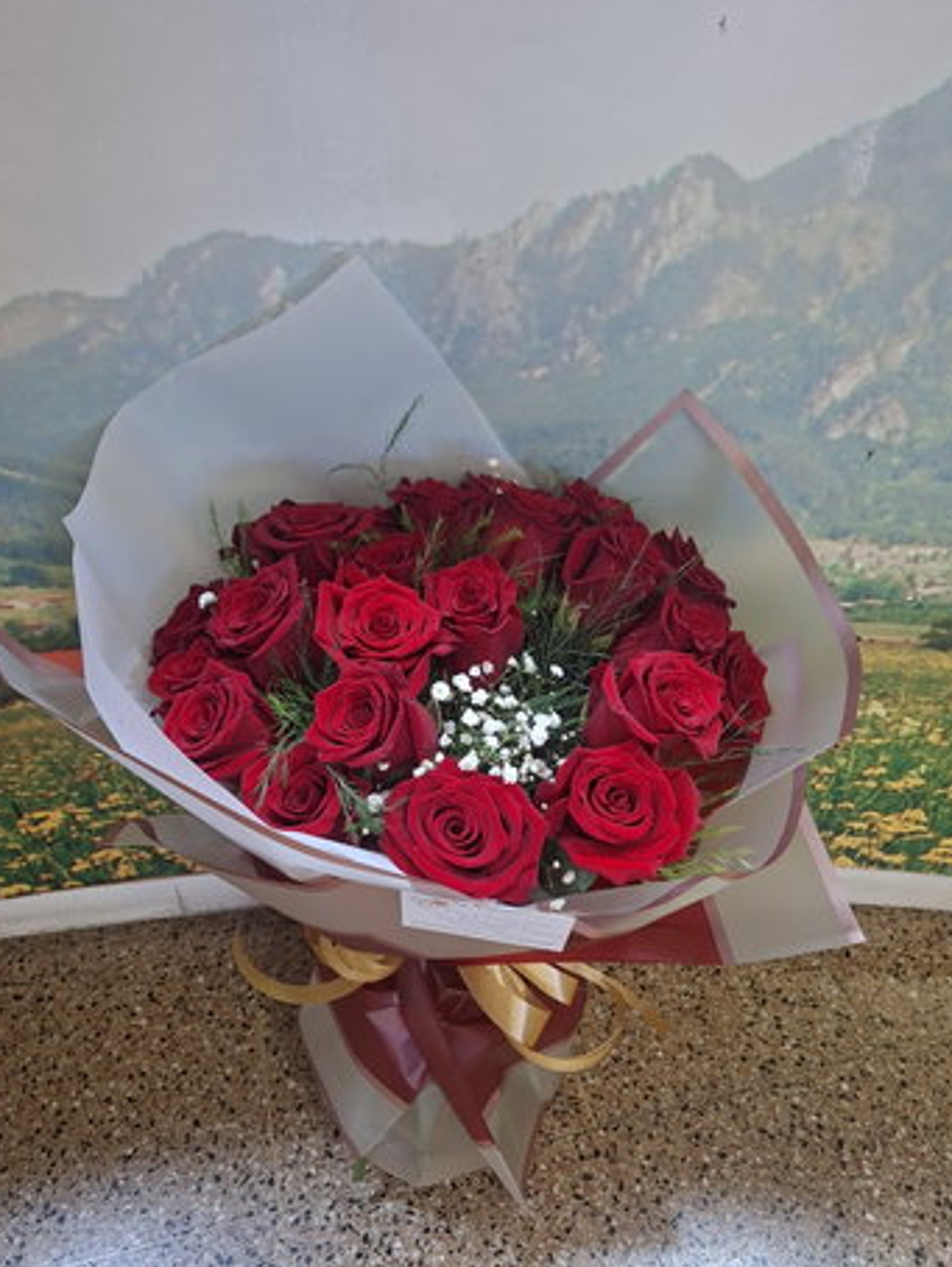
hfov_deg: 51.4
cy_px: 727
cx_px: 477
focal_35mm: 27
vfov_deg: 65.0
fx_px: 989
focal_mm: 5.54
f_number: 1.8
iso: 320
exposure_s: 1/33
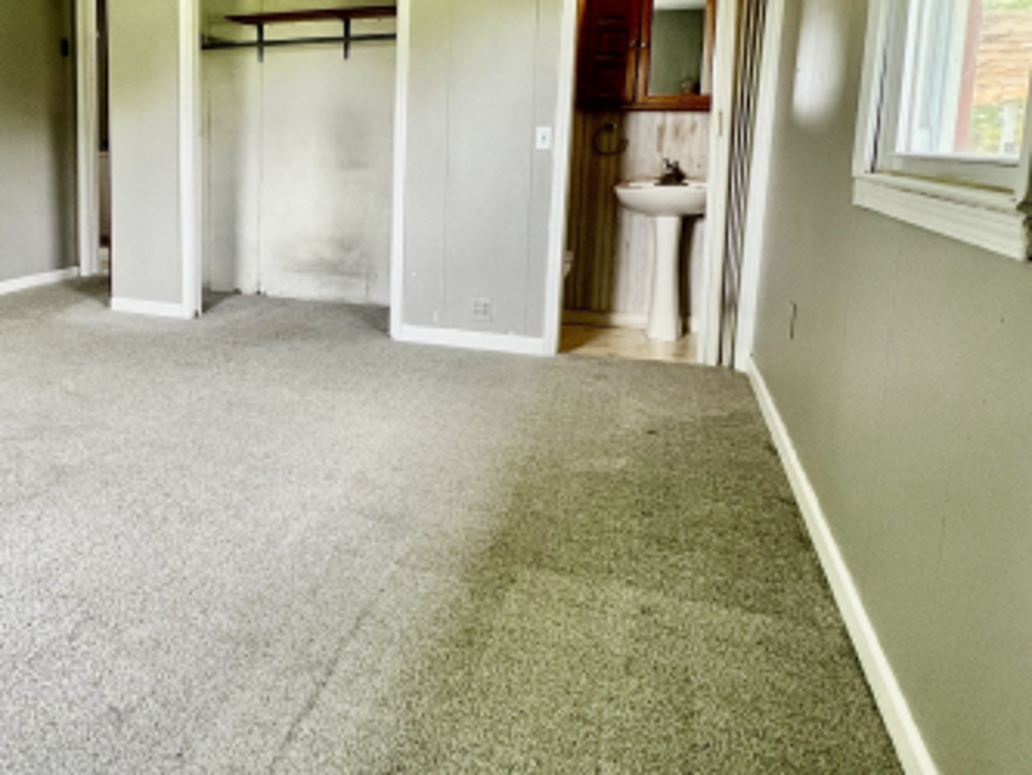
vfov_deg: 51.8
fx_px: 775
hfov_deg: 63.8
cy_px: 239
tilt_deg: -8.3
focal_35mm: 26
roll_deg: -1.3
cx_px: 274
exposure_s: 1/99
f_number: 1.8
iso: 160
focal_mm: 1.57
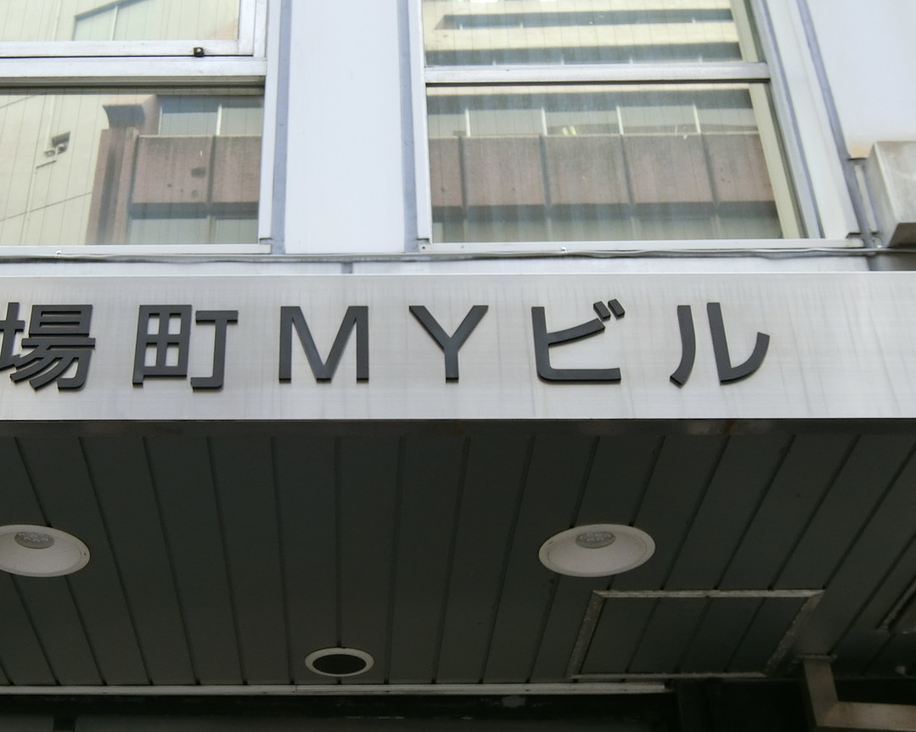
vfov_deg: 27.6
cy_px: 356
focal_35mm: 55
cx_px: 303
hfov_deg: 33.8
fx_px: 1491
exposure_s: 1/125
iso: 125
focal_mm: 8.1
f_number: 3.7
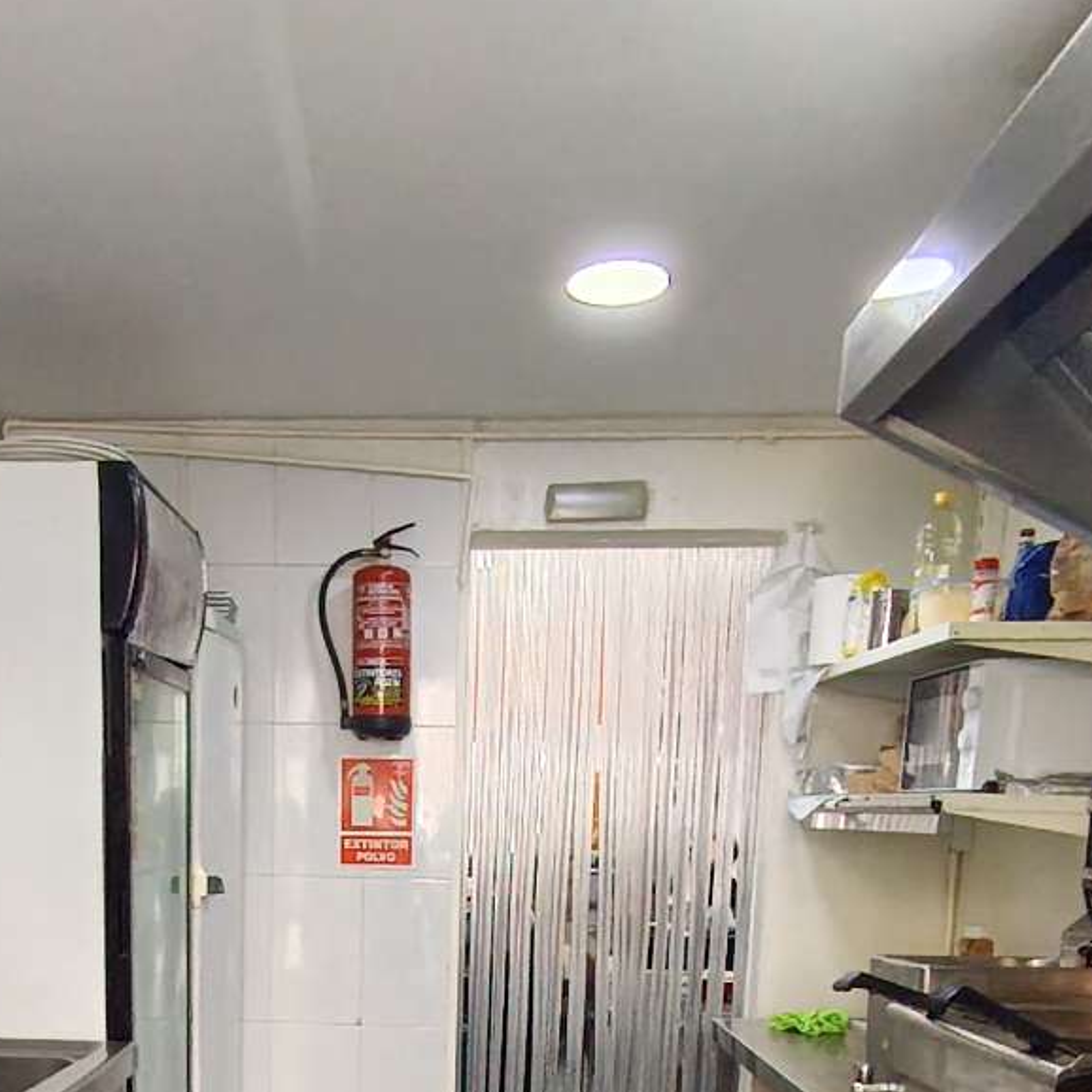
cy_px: 1049
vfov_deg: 38.8
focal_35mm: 39
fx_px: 1392
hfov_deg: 42.2
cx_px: 361
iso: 753
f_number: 2.2
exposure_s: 1/33.3
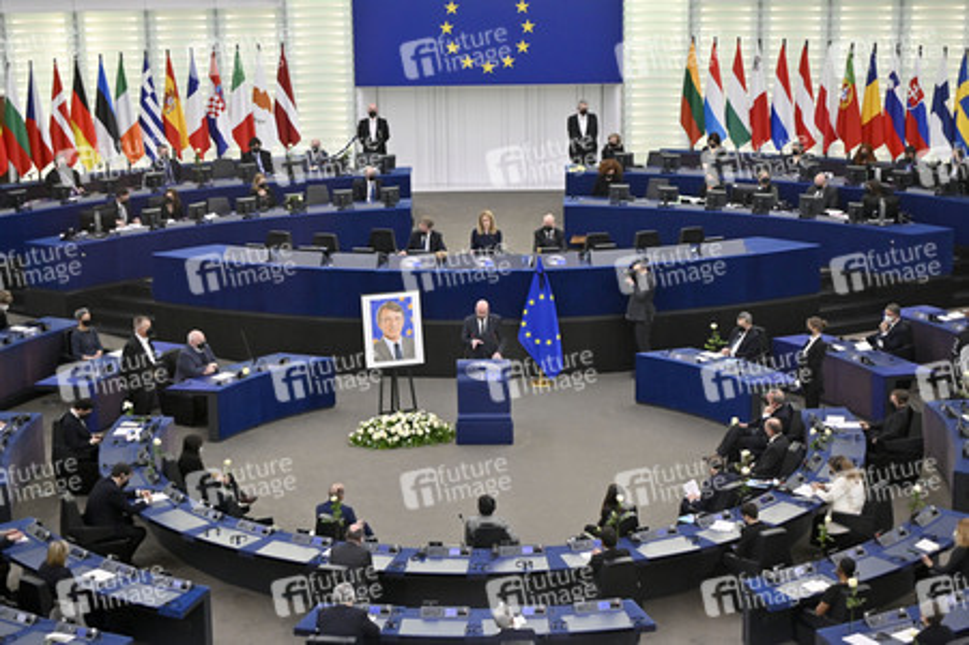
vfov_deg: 16.0
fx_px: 2286
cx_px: 484
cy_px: 322
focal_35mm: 85
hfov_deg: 23.9
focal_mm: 85
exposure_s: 1/320
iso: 2500
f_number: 4.8
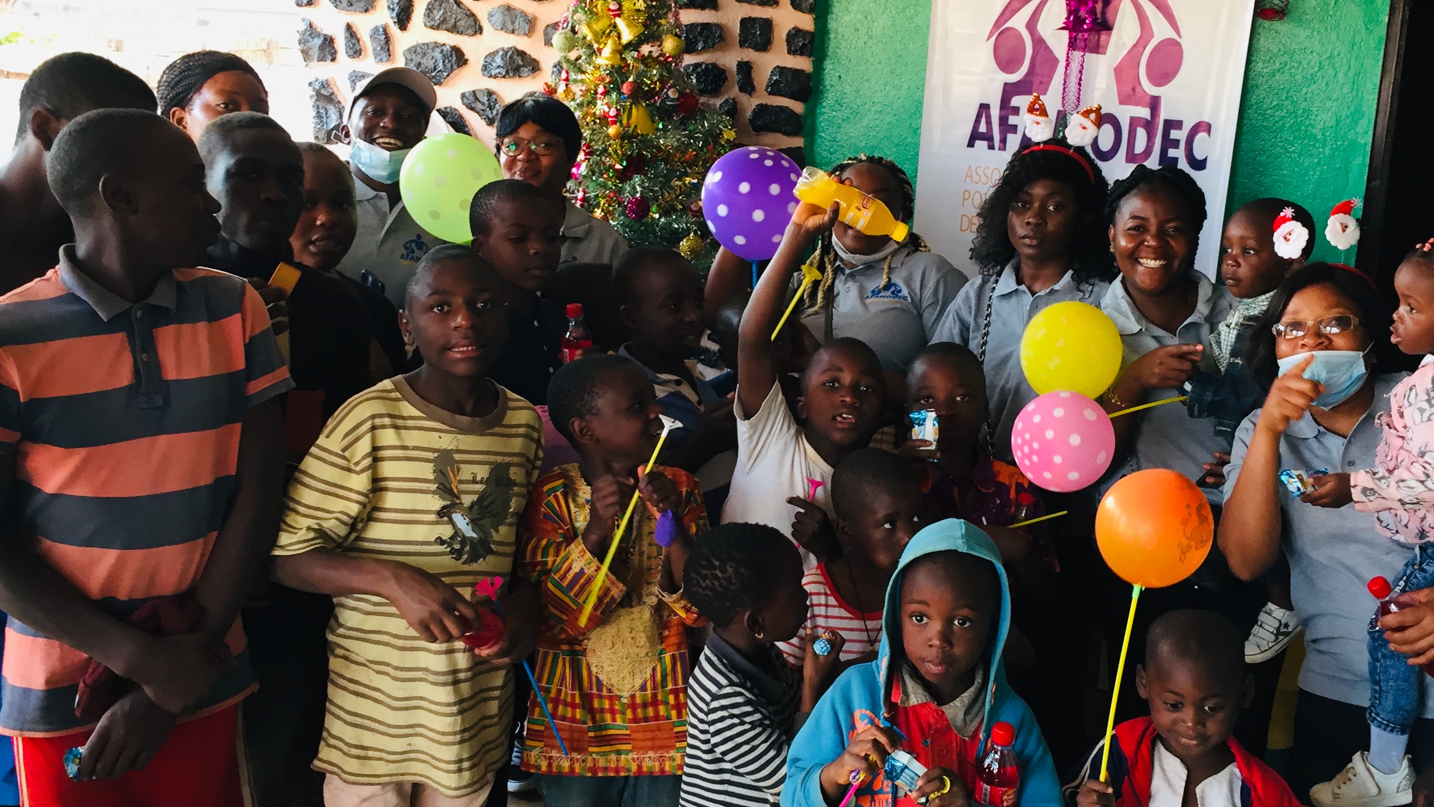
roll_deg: -5.6
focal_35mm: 42
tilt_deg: -13.1
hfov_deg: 48.3
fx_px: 1597
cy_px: 392
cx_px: 799
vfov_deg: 28.3
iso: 80
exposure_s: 1/33
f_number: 2.2
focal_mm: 4.15
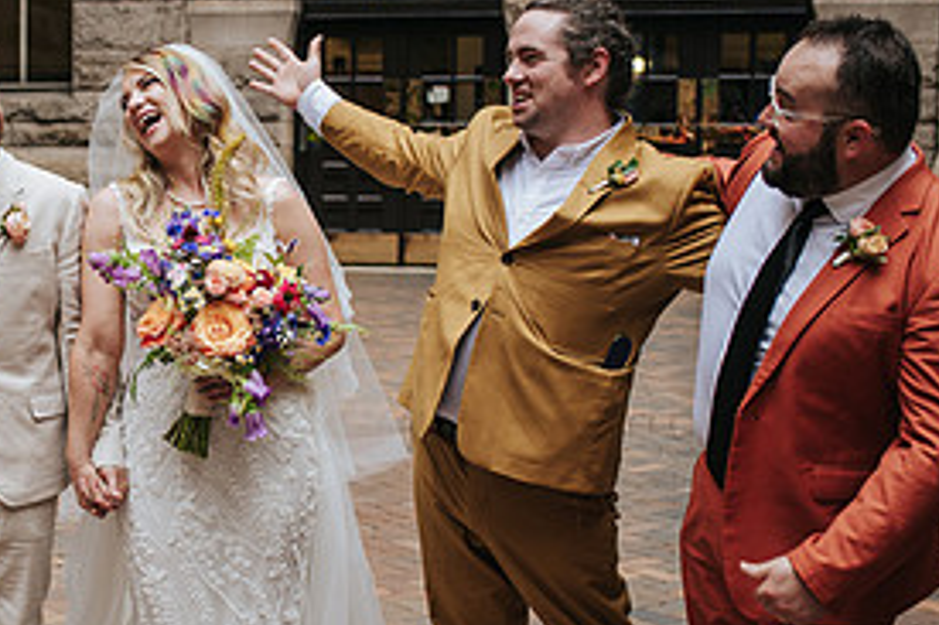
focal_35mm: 75
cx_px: 65
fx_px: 1955
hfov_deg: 26.0
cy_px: 342
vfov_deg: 18.2
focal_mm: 35
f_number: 3.2
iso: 720
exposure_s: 1/400
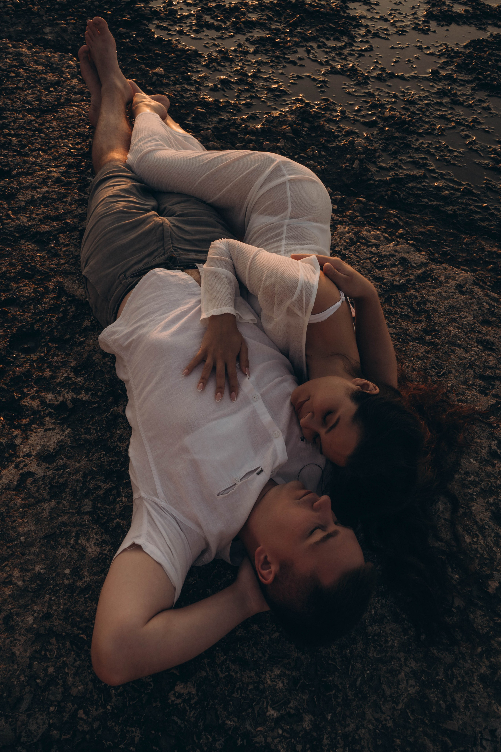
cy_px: 376
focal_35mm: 31
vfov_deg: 60.3
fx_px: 647
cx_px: 250
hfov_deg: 42.3
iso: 200
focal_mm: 31
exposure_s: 1/200
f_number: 8
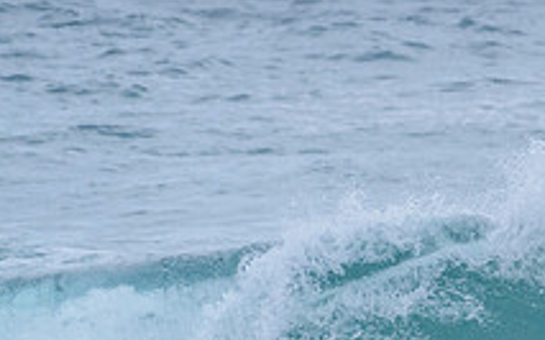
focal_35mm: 1704
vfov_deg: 0.8
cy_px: 313
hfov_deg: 1.2
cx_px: 719
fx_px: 25303
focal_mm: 500
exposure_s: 1/2000
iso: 2200
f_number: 5.6
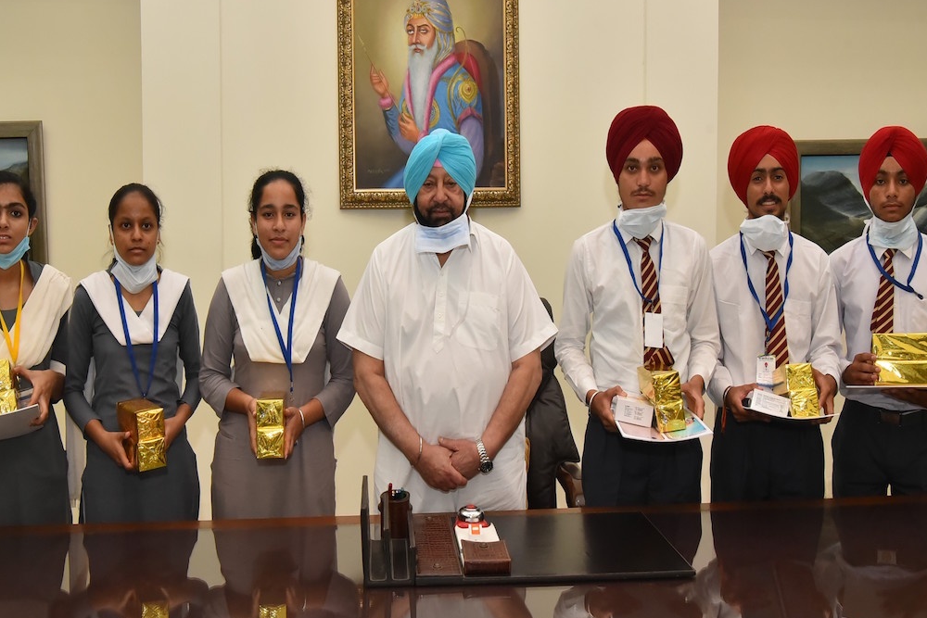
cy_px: 328
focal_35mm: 36
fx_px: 927
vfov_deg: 36.9
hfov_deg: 53.1
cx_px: 451
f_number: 10
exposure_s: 1/200
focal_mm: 30
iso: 4000
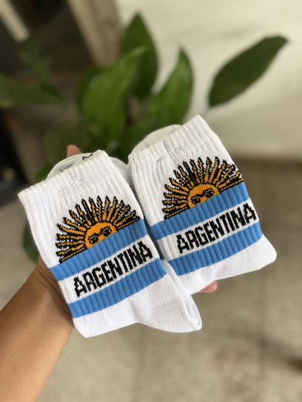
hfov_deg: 56.8
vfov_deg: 71.6
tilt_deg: -65.4
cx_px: 151
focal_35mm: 24
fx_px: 279
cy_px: 201
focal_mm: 6.76
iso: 200
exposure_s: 1/50
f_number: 1.78
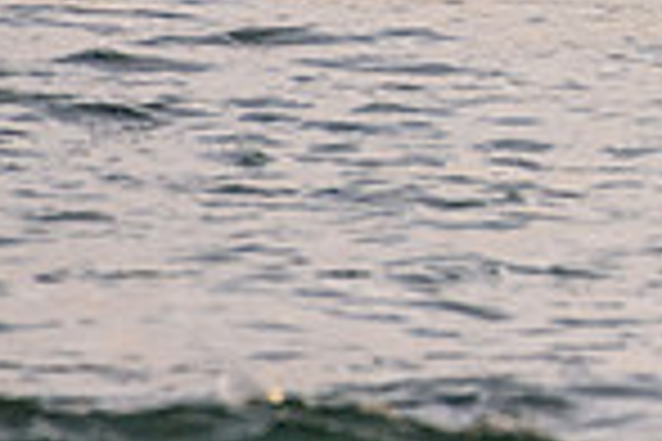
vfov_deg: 0.5
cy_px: -425
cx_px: 1247
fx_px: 54408
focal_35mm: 2959
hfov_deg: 0.7
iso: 1250
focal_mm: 500
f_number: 5.6
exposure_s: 1/2000
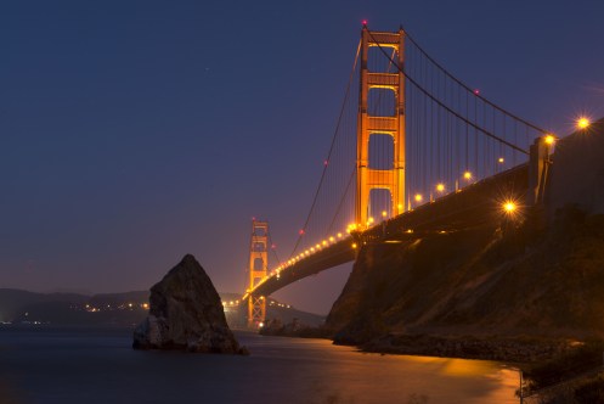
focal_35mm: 56
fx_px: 940
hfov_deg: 35.6
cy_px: 202
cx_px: 302
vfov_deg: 24.2
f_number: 16
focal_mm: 56
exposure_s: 30
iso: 100
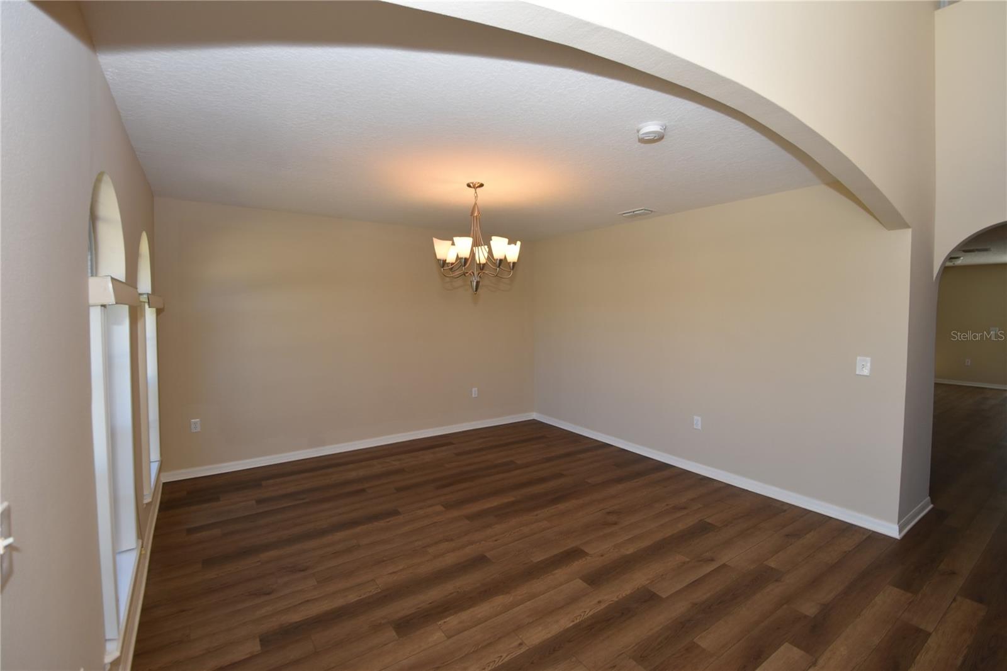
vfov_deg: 77.3
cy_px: 336
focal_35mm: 15
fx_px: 419
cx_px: 504
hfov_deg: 100.4
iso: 200
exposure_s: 1/100
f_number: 5
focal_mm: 10
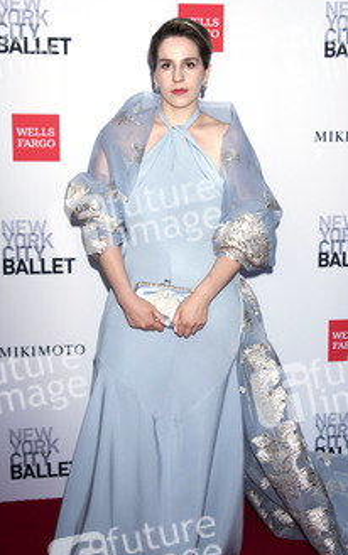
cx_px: 184
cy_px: 304
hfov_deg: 27.5
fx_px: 712
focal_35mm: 47
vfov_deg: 42.6
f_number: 5.6
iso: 640
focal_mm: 38
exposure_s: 1/200
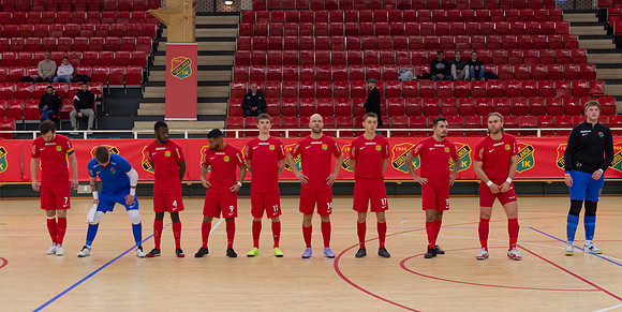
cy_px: 204
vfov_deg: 19.1
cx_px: 313
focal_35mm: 58
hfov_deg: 37.1
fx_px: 927
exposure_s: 1/640
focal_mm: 46
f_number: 3.2
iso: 1400
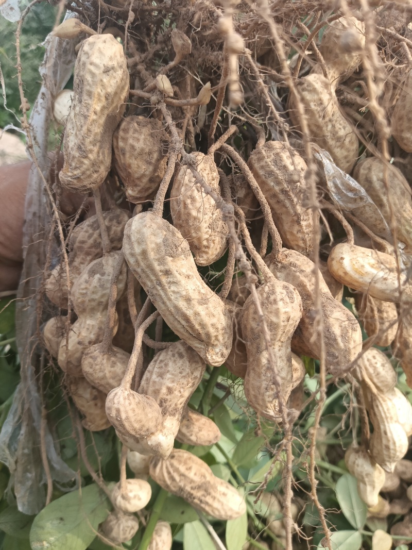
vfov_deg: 65.3
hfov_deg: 51.3
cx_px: 206
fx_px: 429
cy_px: 275
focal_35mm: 27
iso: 50
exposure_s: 1/313
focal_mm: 3.61
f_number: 1.8
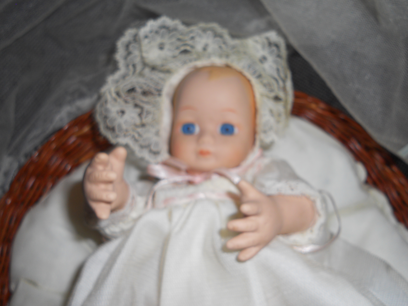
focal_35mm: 32
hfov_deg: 56.8
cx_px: 204
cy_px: 153
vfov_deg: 44.2
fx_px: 377
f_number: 8.8
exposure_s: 1/25
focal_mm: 5.8
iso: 80
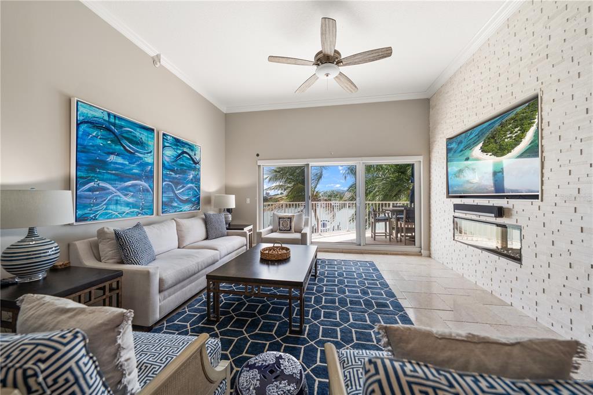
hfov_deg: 108.3
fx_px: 214
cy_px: 198
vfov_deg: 85.4
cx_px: 296
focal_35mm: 13
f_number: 4.5
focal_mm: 13
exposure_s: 1/8
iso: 100
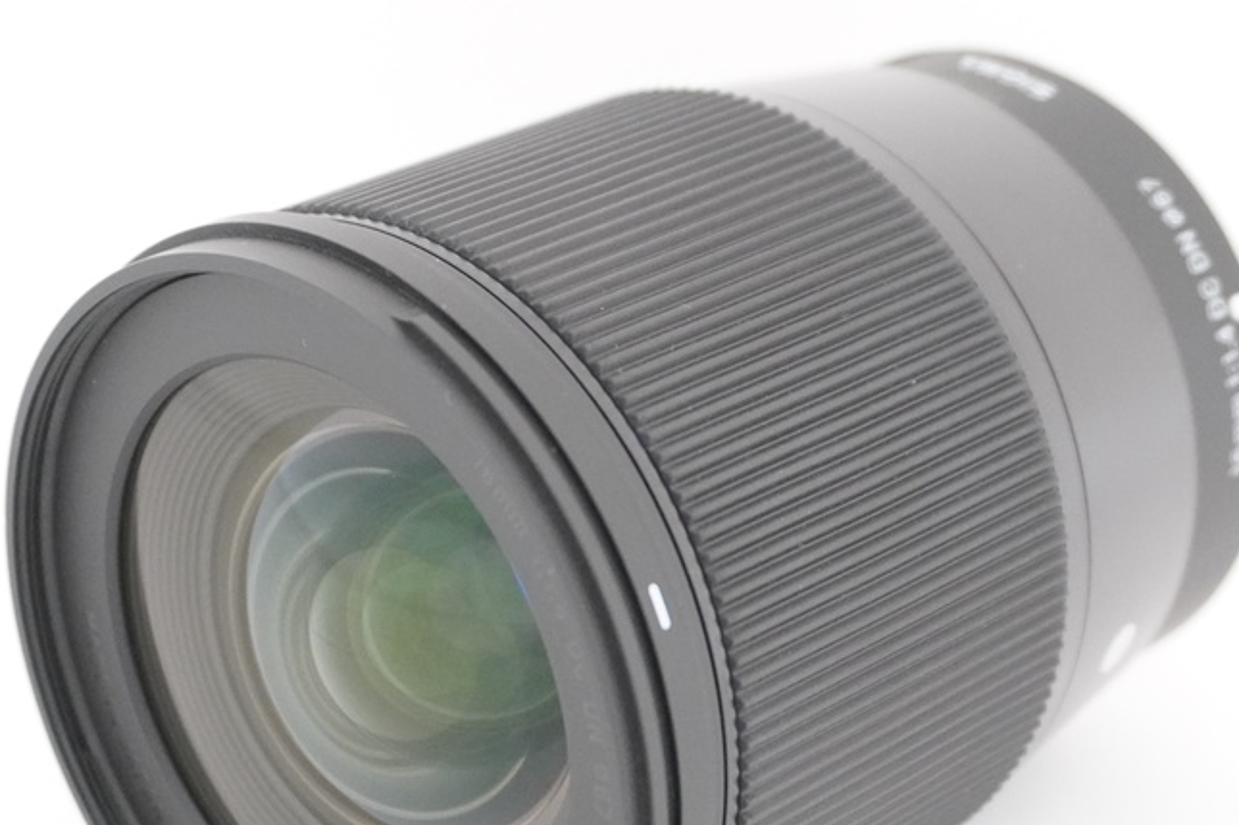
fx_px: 3269
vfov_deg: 14.4
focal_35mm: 95
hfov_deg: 21.5
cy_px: 583
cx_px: 587
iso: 4000
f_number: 5
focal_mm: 34
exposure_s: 1/60
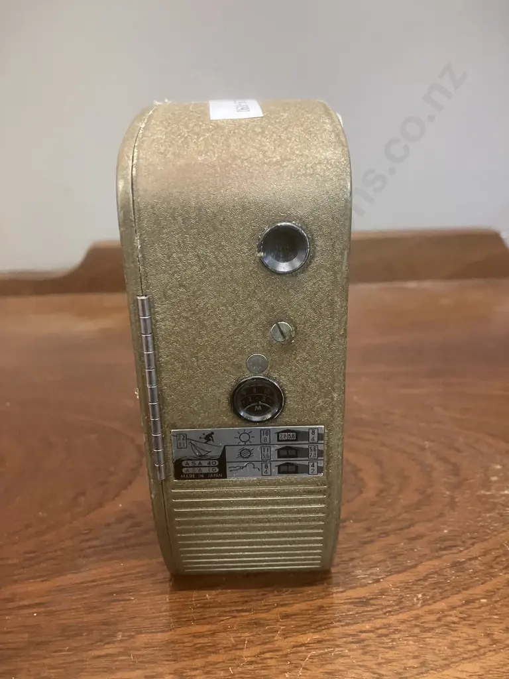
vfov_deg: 63.4
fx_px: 549
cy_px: 340
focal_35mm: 28
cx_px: 254
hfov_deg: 49.7
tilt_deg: -19.0
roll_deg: +1.4
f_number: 1.8
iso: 320
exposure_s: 1/33
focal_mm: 3.99
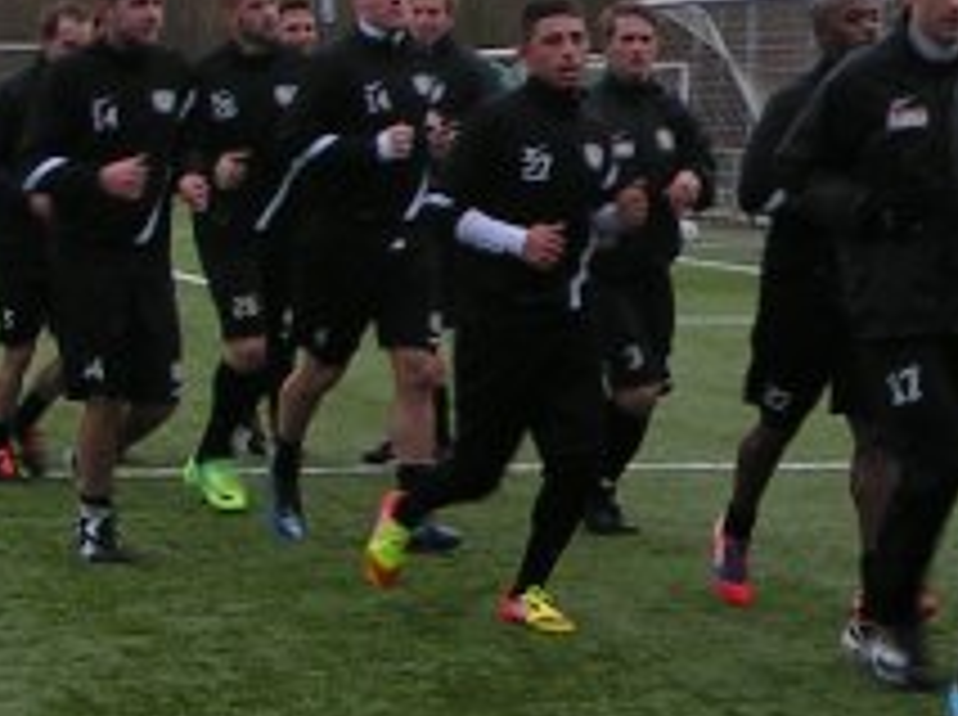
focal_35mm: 143
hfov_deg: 13.6
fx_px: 3951
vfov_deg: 10.3
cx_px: 958
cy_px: 171
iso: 50
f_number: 4
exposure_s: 1/60
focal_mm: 5.8
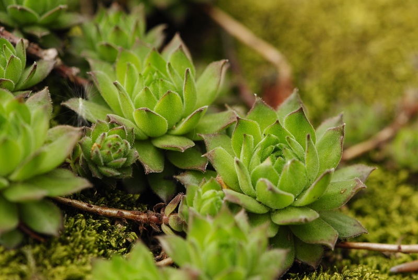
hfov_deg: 16.0
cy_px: 140
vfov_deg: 10.8
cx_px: 209
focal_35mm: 128
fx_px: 1483
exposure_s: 1/125
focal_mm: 85
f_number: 5.6
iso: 200
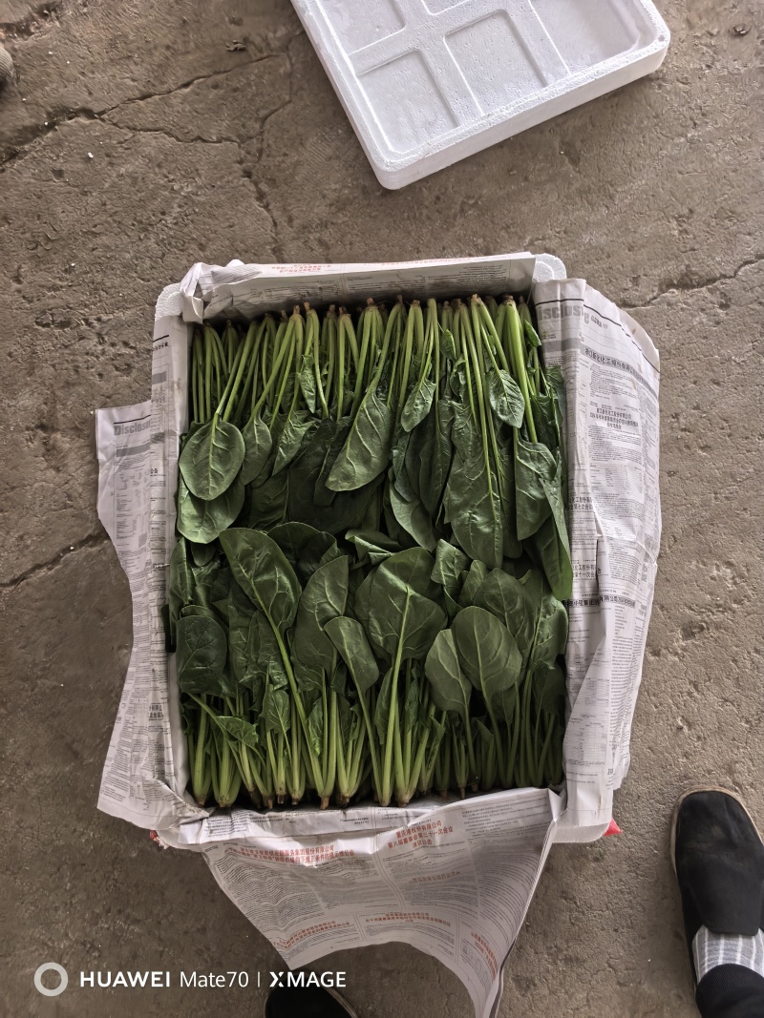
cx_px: 382
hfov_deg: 56.8
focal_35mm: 24
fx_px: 706
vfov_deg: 71.6
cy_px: 509
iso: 2000
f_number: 2
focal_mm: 5.75
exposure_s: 1/341
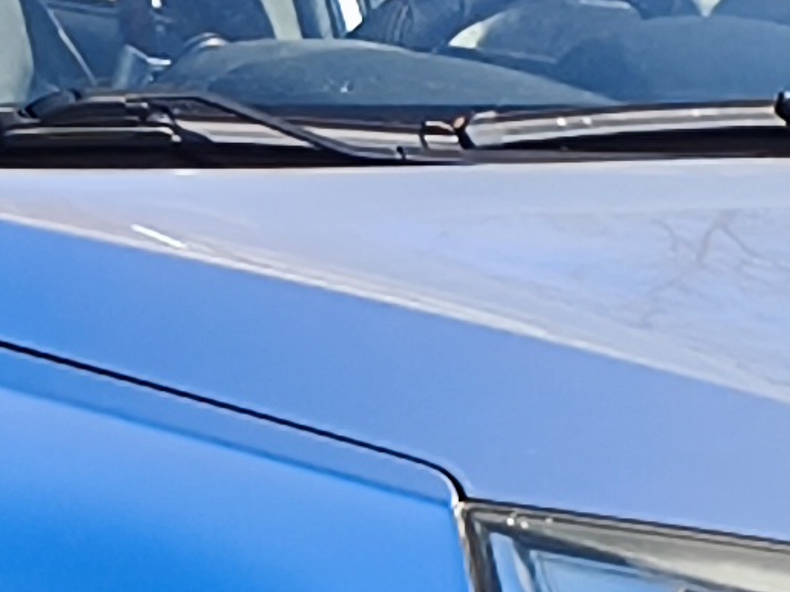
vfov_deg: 4.4
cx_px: 109
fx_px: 7621
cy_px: 661
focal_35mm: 334
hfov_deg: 5.9
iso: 80
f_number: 1.6
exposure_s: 1/2859
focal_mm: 5.84
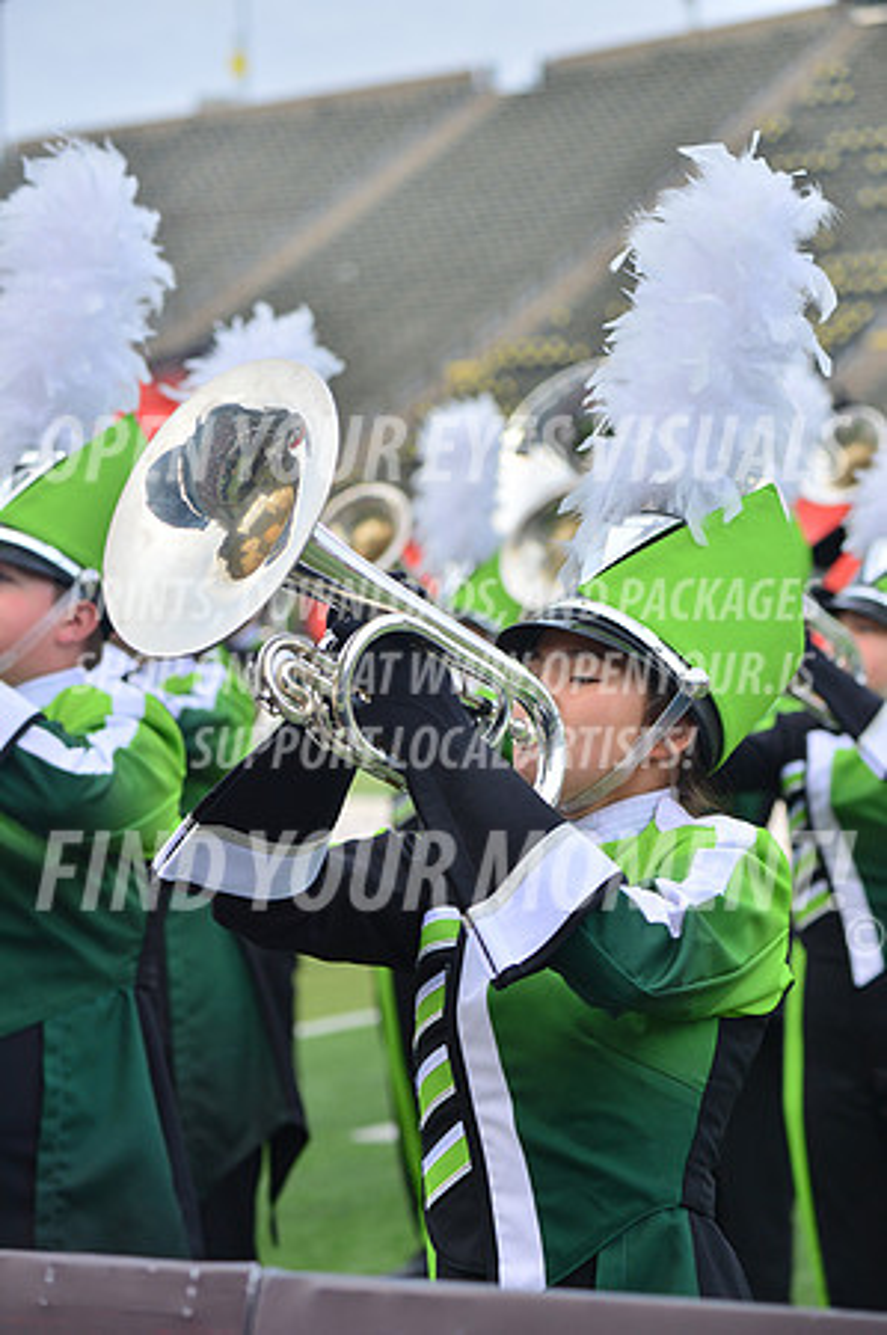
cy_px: 668
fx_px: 3889
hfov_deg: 13.0
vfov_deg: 19.5
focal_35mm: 105
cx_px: 444
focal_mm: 105
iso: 200
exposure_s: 1/640
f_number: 5.6
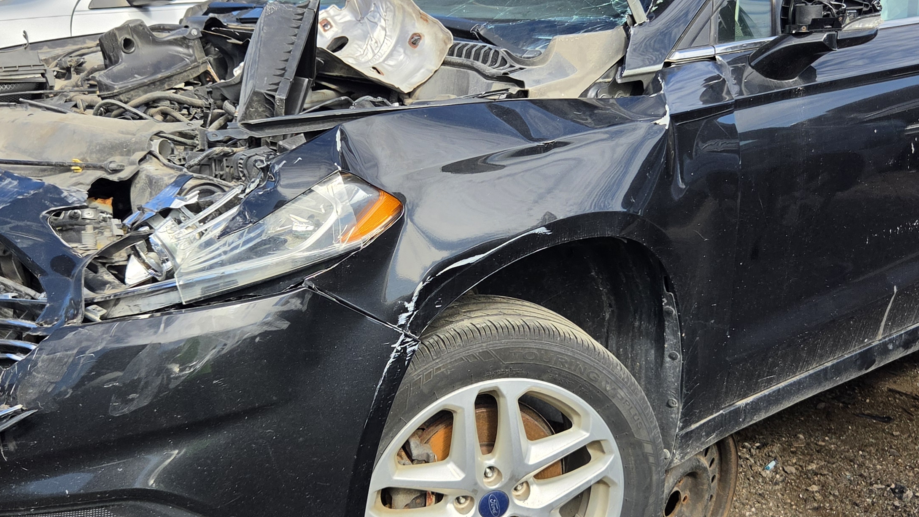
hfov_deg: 44.6
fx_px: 1121
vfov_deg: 26.0
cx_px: 461
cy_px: 254
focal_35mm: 46
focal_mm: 5.4
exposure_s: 1/2790
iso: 80
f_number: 1.8
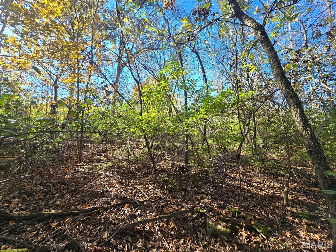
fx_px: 126
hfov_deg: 106.2
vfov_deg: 89.9
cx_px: 168
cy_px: 126
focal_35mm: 13
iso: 50
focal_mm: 2.2
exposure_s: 1/417
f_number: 2.2
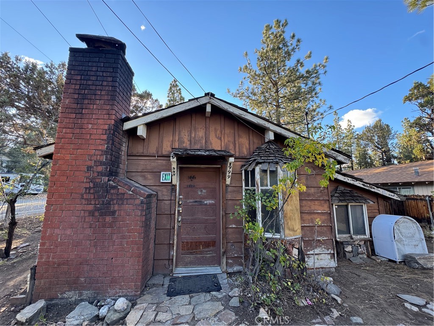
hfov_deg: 102.1
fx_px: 176
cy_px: 163
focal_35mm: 14
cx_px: 217
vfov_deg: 85.7
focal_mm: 2.22
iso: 80
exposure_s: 1/99
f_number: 2.2
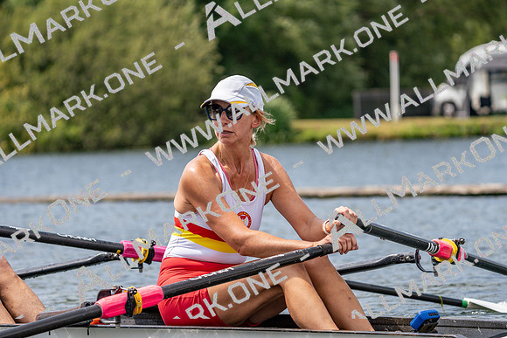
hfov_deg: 10.3
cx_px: 254
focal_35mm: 200
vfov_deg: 6.9
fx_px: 2817
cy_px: 169
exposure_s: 1/1600
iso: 250
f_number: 5.6
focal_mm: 200
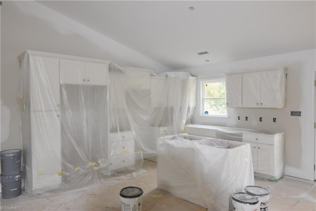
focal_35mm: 24
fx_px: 211
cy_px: 106
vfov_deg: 53.1
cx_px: 158
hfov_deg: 73.8
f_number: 3.5
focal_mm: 16
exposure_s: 1/200
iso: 800
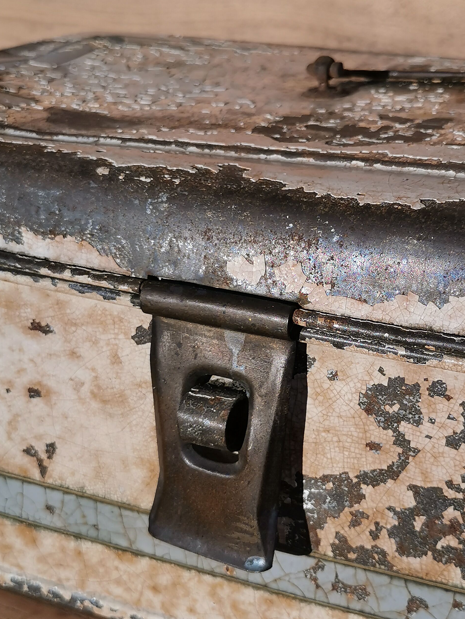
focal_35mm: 55
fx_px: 985
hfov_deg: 26.4
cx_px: 315
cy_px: 334
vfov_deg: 34.9
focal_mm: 5.58
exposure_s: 1/100
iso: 50
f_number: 1.8
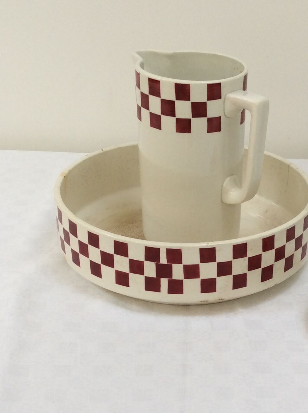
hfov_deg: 23.7
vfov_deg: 31.0
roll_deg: -1.8
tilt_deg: -33.6
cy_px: 325
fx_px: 725
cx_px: 230
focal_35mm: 61
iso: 32
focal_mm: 3.3
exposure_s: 1/128
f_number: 2.4
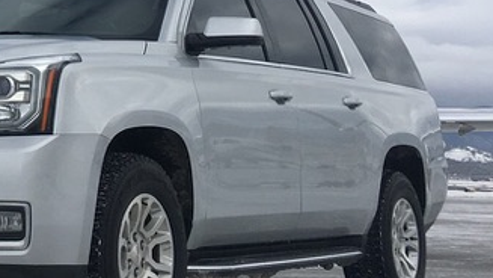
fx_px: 1294
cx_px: -270
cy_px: -80
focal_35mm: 99
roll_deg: -2.2
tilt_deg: +9.9
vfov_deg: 11.9
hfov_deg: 18.7
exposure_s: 1/1832
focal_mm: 4.15
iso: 25
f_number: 2.2
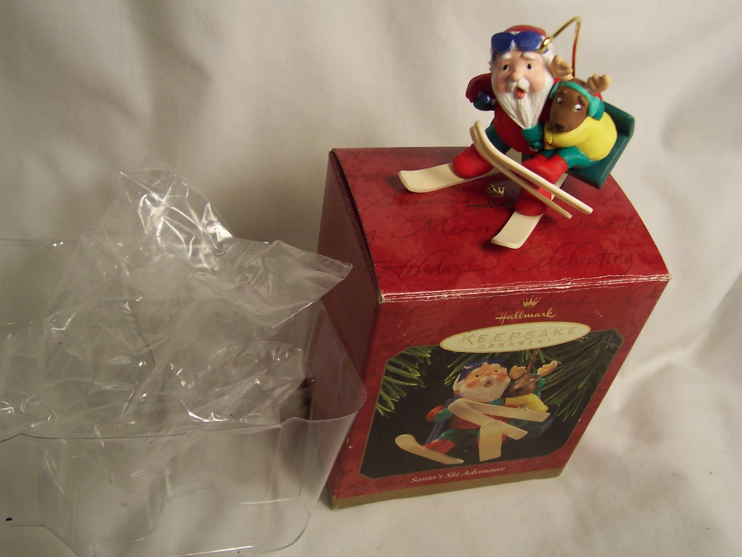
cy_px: 278
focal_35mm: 37
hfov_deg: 50.1
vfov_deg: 38.7
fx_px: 793
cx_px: 371
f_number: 2.8
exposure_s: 1/350
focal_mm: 5.6
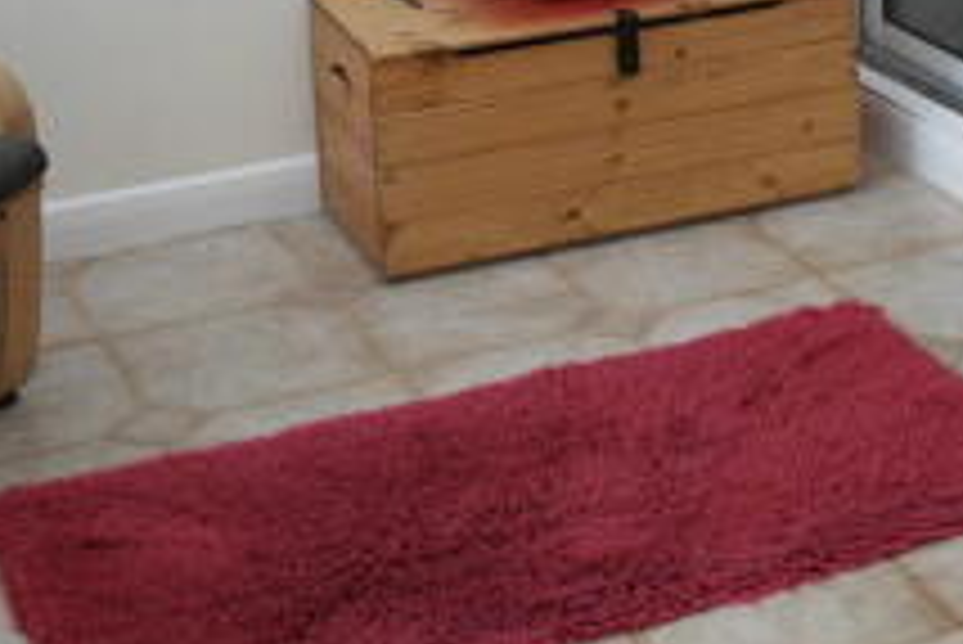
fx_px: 2463
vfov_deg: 14.2
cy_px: -232
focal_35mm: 92
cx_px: 925
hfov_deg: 21.5
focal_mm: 20
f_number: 3.5
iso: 100
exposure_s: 1/80
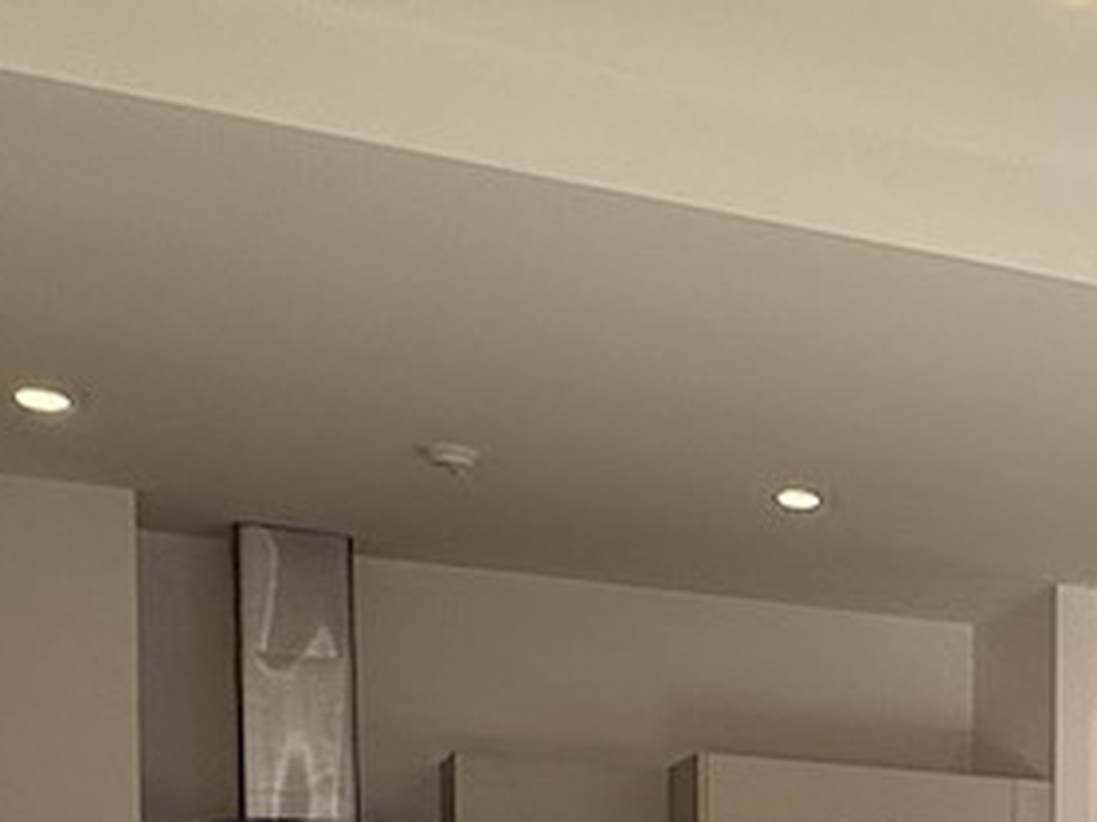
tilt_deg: -3.4
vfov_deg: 17.6
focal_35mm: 75
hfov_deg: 22.8
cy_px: 1231
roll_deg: -1.0
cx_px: 1469
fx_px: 2377
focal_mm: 2.22
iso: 160
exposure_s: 1/120
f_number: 2.2
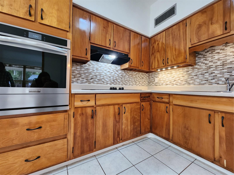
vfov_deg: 89.9
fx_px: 88
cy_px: 88
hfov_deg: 106.2
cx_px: 117
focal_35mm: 13
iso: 320
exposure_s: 1/40
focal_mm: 2.2
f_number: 2.2
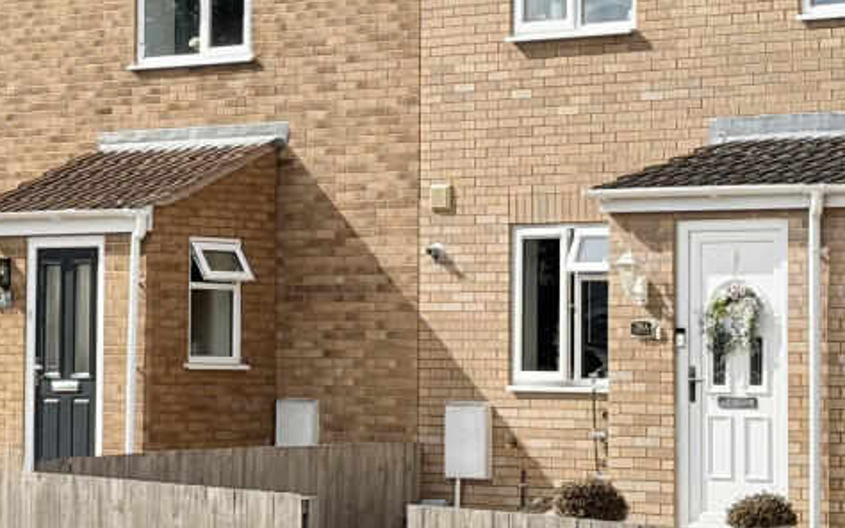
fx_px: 2533
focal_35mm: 110
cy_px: 71
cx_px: 89
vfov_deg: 11.8
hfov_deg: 18.6
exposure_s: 1/4329
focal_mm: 6.76
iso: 64
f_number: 1.78
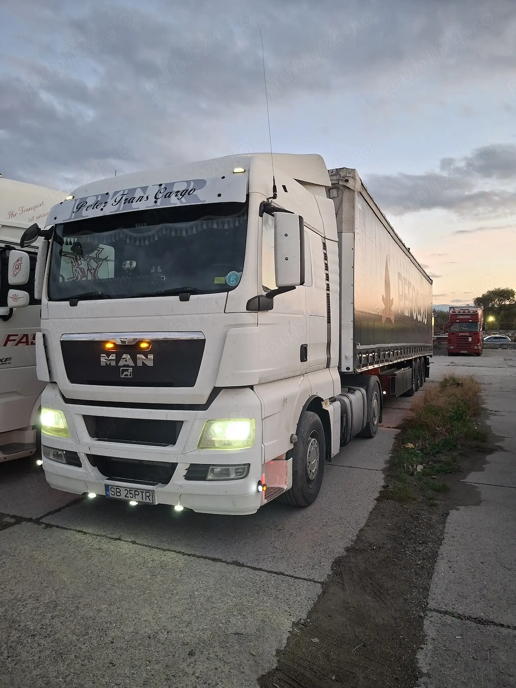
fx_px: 457
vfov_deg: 73.9
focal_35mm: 23
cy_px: 344
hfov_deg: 58.9
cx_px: 258
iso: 200
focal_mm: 5.54
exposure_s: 1/50
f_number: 1.8
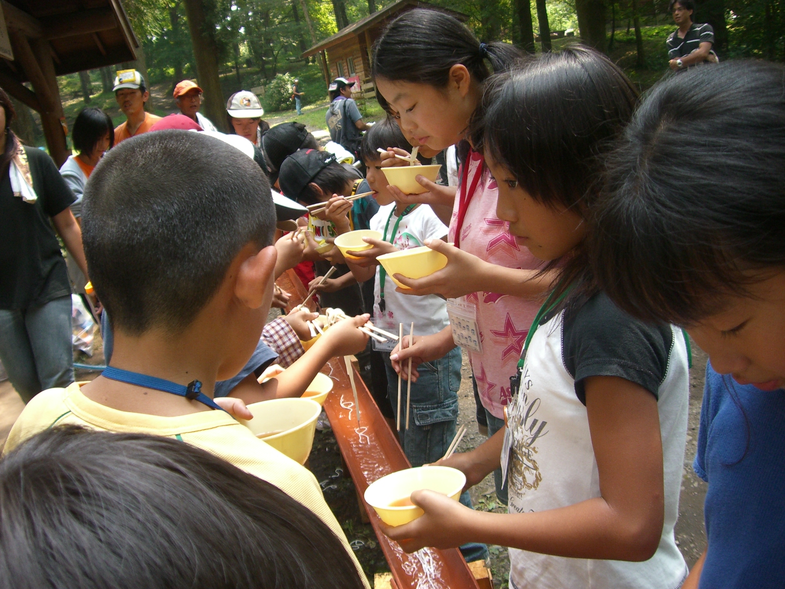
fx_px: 862
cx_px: 392
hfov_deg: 49.0
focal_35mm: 38
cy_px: 294
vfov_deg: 37.7
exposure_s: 1/200
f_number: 2.7
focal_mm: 6.2
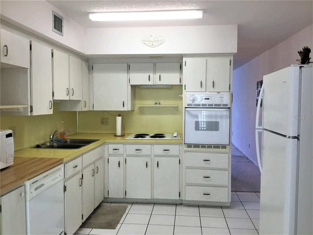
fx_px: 280
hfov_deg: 58.4
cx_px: 156
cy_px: 118
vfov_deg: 45.4
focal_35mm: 31
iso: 32
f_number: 2.4
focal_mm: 3.3
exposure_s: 1/40
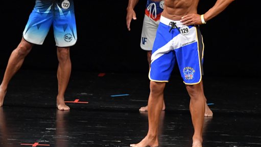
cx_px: 149
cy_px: 23
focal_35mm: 453
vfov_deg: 2.7
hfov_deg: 4.8
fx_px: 3134
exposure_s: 1/400
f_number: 5.6
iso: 3200
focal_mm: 190
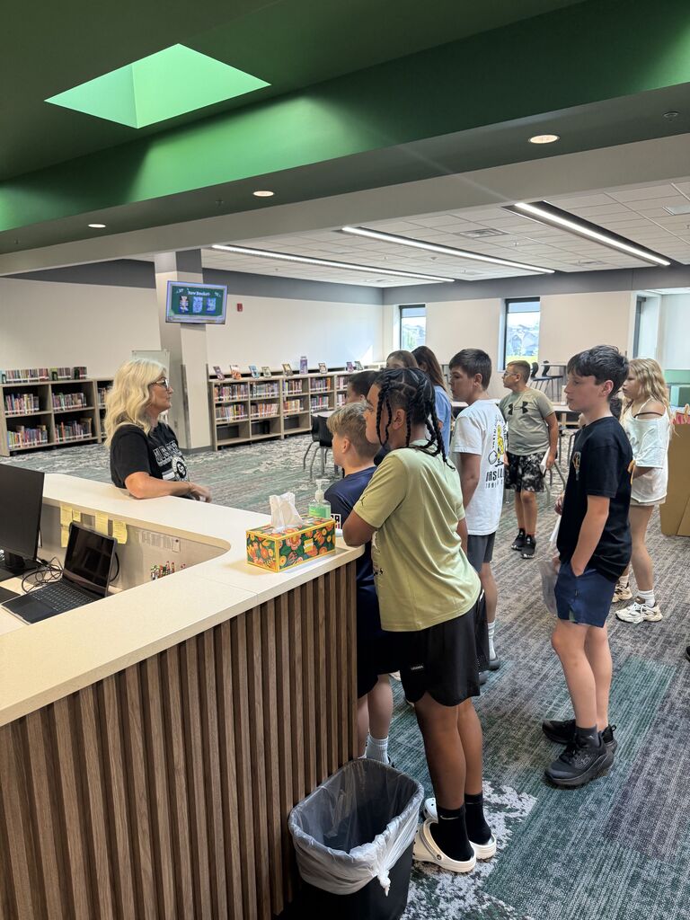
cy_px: 460
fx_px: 638
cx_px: 345
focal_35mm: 24
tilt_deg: -10.4
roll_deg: +0.4
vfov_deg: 71.6
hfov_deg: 56.8
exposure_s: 1/75
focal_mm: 6.76
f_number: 1.78
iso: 200
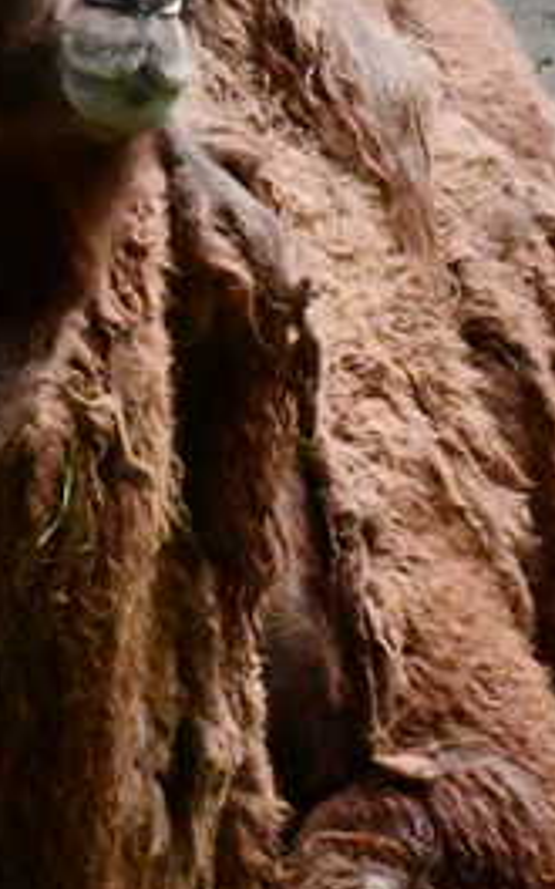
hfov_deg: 4.9
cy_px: -168
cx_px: -212
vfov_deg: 7.7
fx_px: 6510
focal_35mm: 269
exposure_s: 1/1250
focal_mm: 58
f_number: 8
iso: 8000
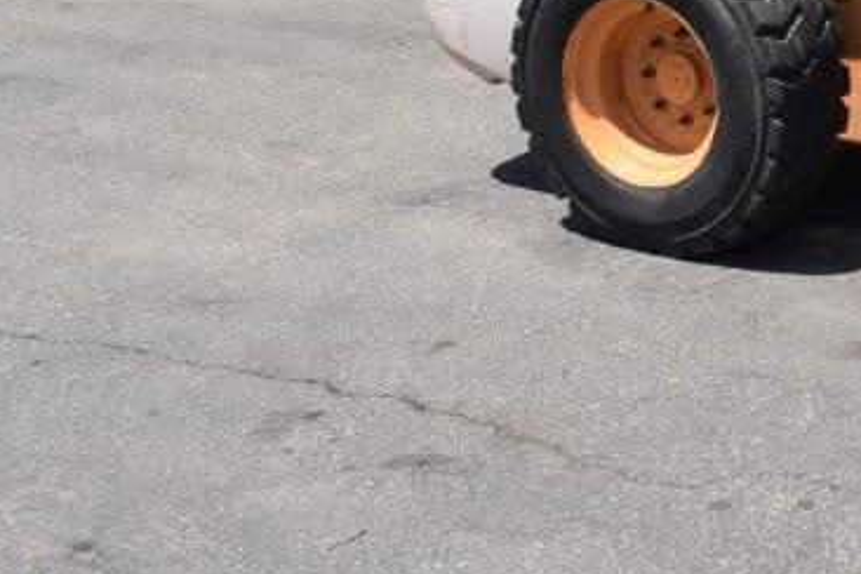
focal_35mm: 85
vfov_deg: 15.3
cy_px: -167
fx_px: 2033
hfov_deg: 20.9
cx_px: 1221
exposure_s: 1/320
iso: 200
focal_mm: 18
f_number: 9
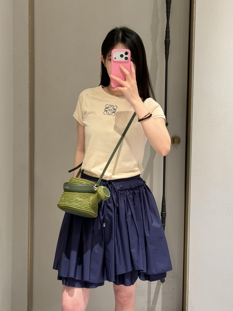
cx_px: 116
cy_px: 156
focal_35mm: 48
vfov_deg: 39.7
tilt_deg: -5.0
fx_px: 431
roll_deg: -0.5
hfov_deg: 30.3
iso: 125
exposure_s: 1/50
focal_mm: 6.76
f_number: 1.78
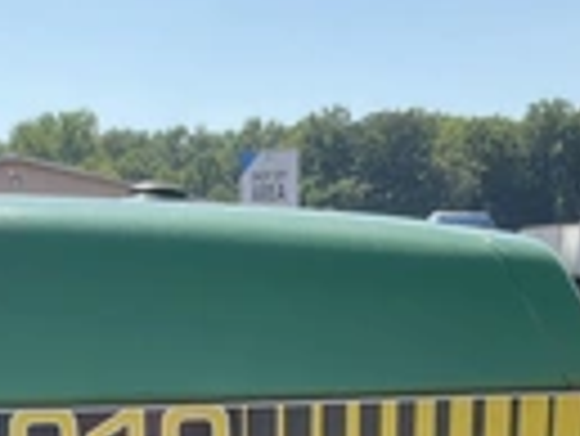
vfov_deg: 15.2
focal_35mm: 90
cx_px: 135
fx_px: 1509
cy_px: 665
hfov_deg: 21.5
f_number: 1.8
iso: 25
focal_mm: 3
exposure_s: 1/593
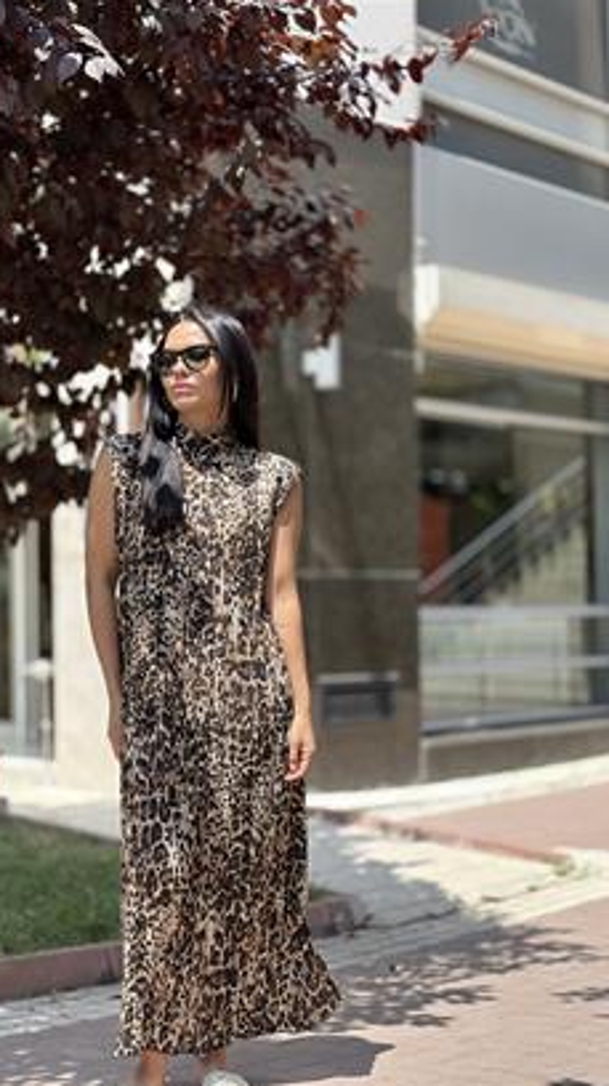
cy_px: 547
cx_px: 213
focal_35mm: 53
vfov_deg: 39.2
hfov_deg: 22.5
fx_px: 1524
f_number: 1.78
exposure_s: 1/1695
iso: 80
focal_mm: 6.86
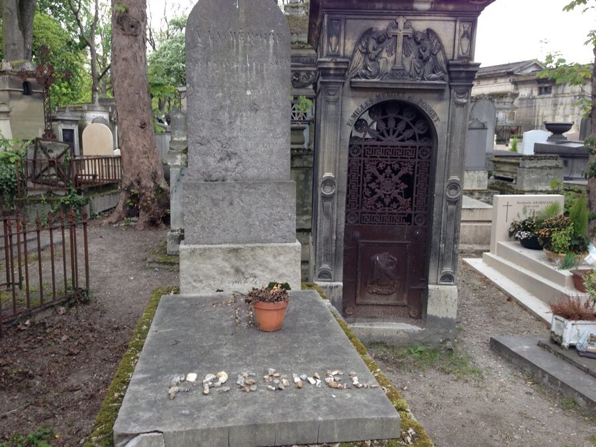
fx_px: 568
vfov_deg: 42.9
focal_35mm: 33
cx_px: 298
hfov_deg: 55.4
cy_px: 224
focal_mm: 4.12
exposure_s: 1/120
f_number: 2.4
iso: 50
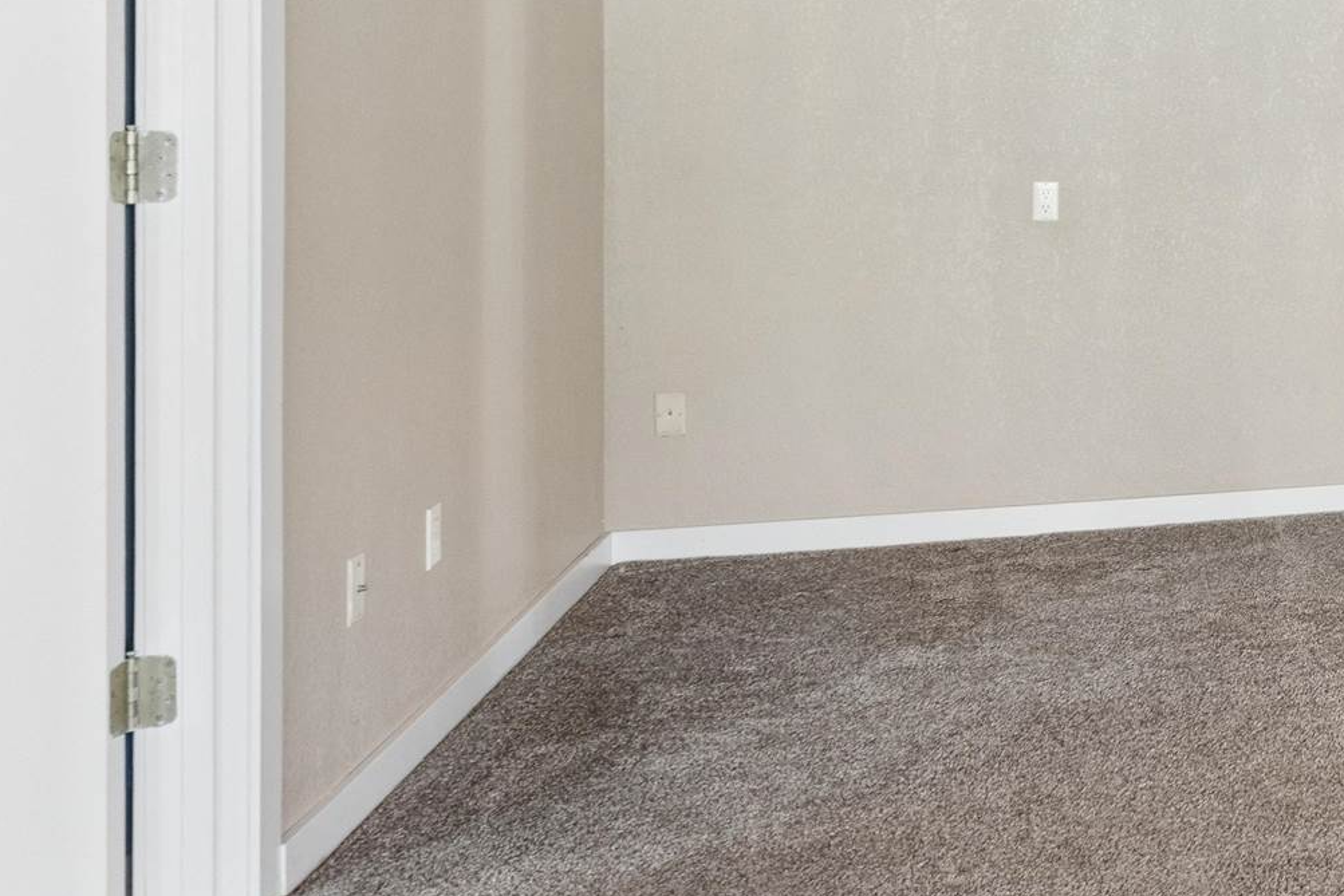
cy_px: 119
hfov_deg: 30.6
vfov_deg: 26.7
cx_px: 1798
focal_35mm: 49
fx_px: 1829
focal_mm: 16
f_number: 10
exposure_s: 1/4
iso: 800
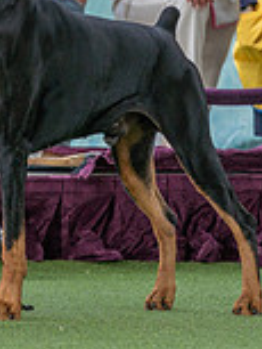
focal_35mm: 480
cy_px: -67
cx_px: -34
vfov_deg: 4.1
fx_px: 4837
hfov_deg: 3.1
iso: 400
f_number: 4.5
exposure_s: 1/800
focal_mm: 129
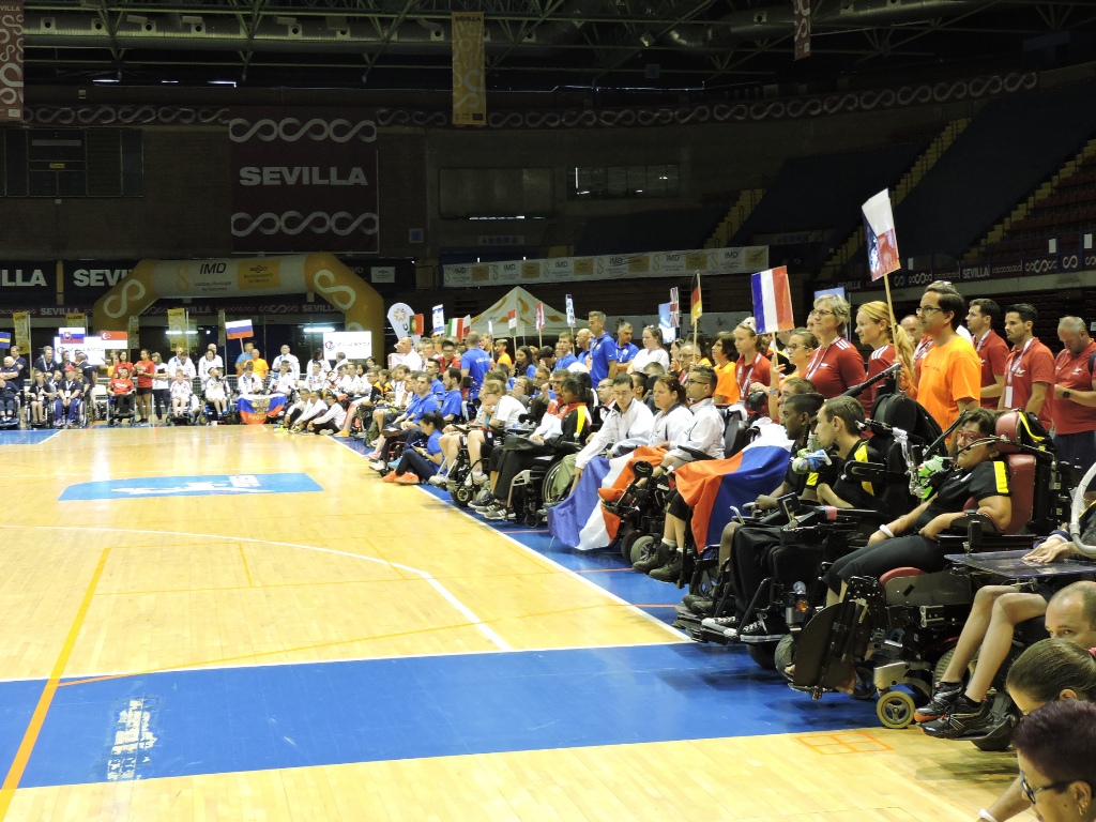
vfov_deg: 29.1
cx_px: 548
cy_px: 411
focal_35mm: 50
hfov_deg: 38.2
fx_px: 1583
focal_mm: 8.9
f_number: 3.6
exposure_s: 1/20
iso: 400
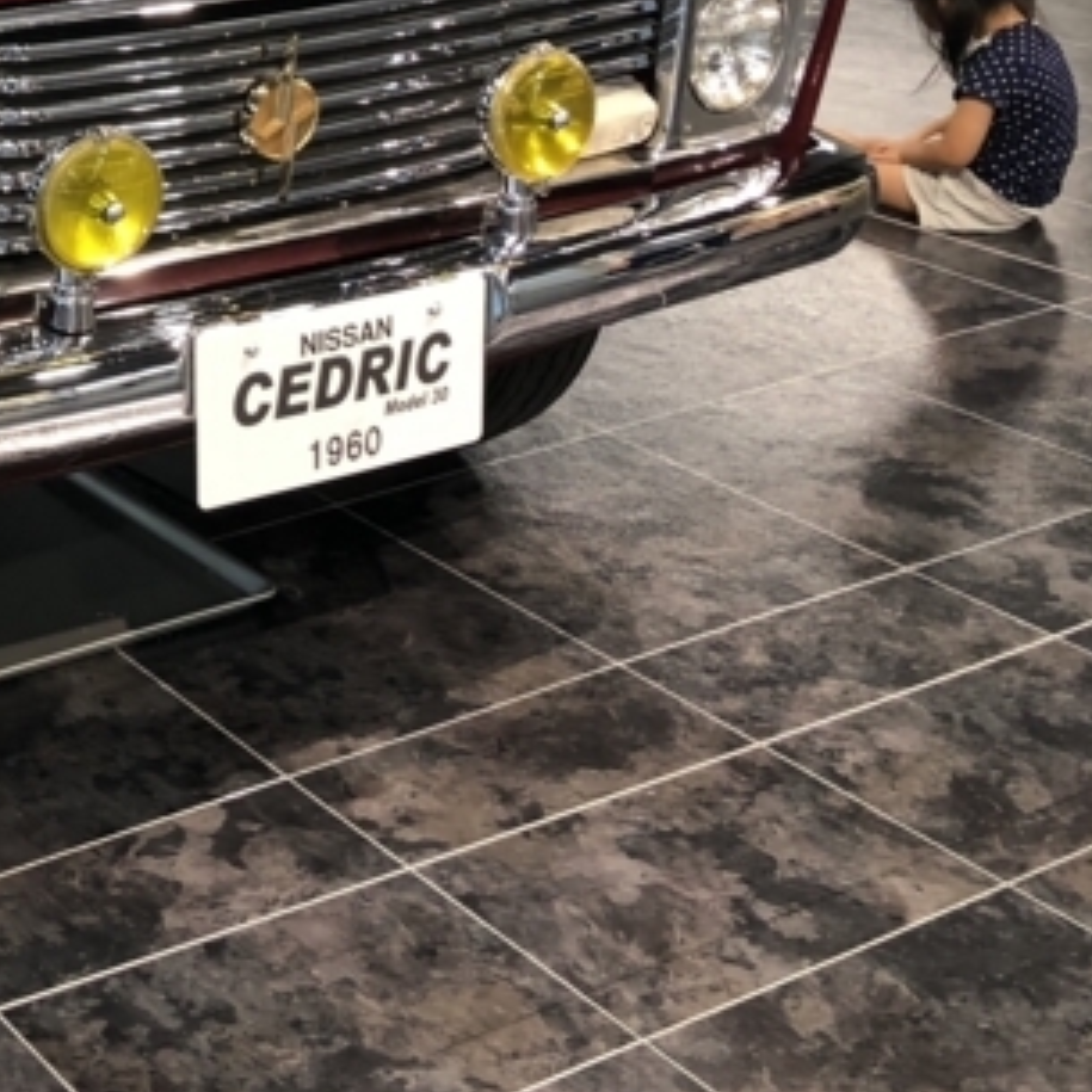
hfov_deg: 23.4
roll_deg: +2.1
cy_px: 29
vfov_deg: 25.3
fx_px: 2320
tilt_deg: -15.8
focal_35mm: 65
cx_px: -329
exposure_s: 1/24
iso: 40
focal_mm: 3.99
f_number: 1.8
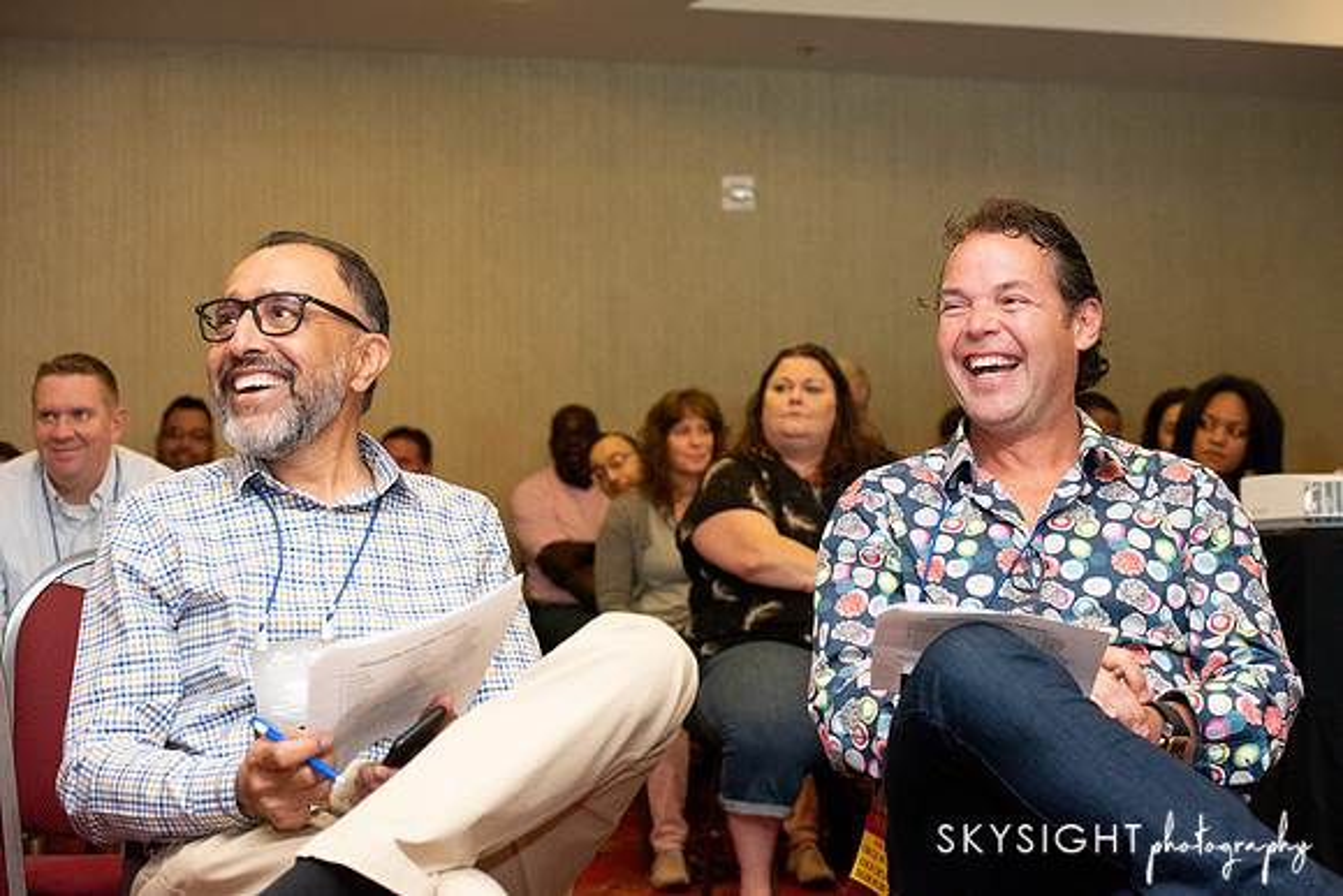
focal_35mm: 70
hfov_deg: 28.8
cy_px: 448
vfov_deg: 19.5
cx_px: 672
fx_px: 2612
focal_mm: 70
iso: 6400
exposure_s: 1/200
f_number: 5
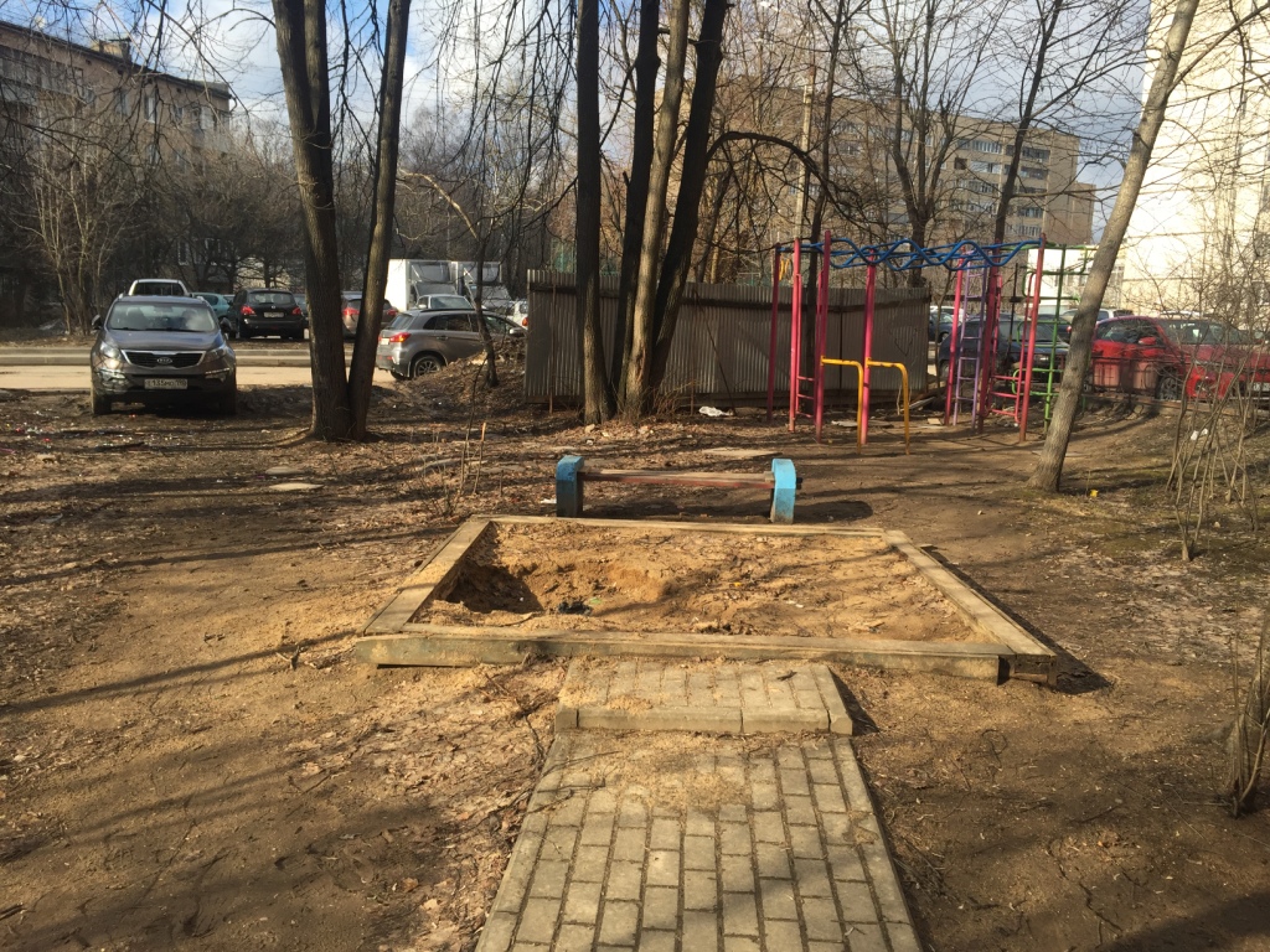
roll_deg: -1.6
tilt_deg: -9.8
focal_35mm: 29
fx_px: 1064
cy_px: 476
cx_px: 635
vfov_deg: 48.2
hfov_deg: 61.7
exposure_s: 1/842
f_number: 2.2
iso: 32
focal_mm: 4.15
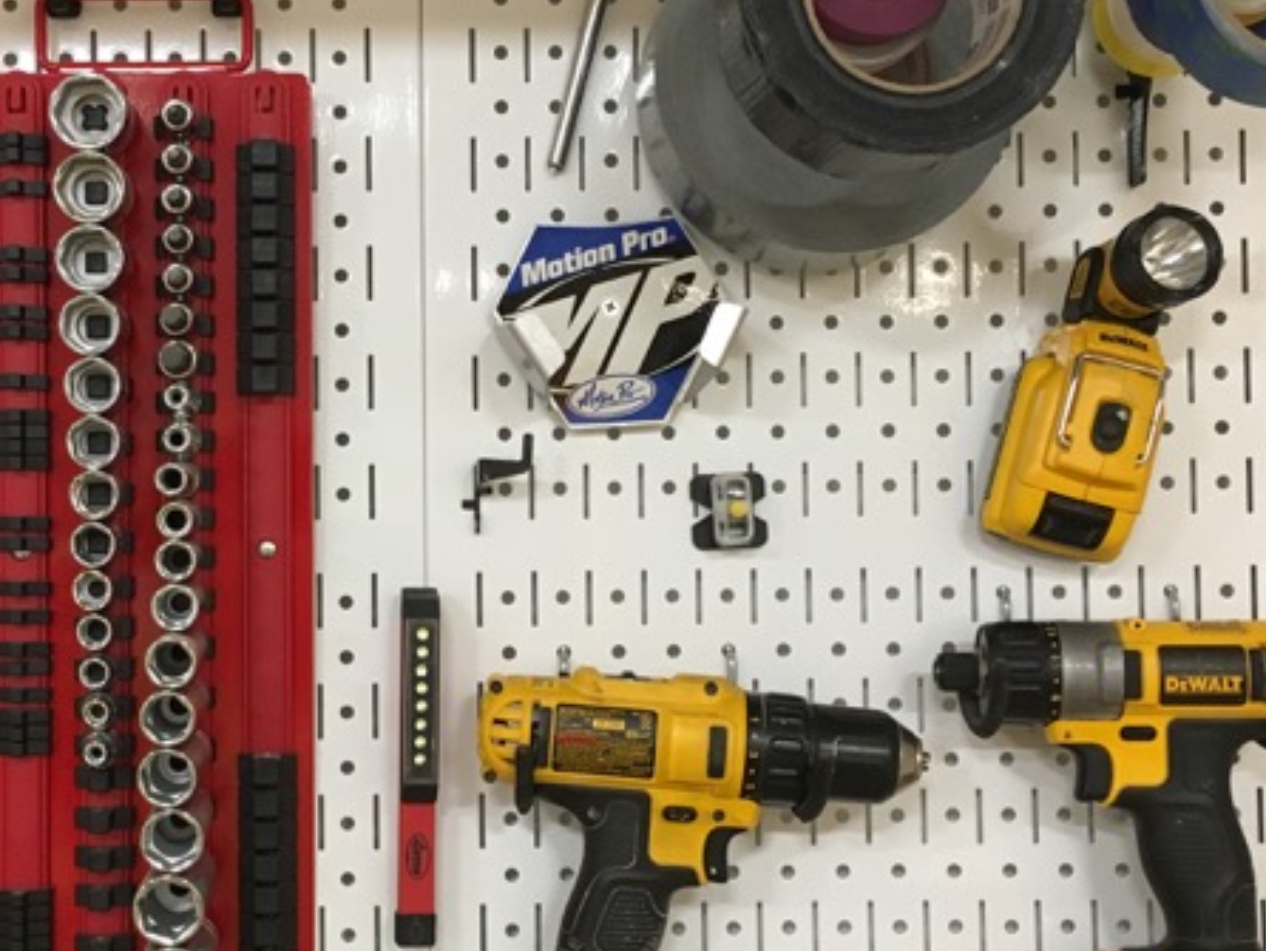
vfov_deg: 28.0
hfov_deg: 36.4
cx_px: 406
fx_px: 1903
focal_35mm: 52
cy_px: 517
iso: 125
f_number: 2.2
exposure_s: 1/30
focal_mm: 4.15
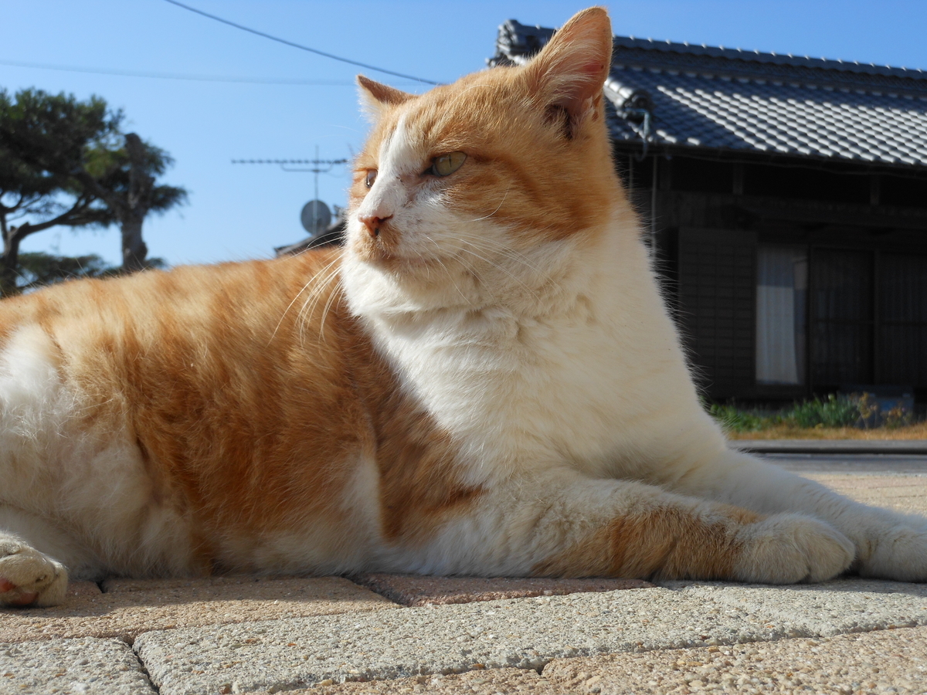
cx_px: 464
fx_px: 1205
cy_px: 348
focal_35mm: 45
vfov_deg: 32.2
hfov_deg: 42.1
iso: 80
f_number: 4.6
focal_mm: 8.1
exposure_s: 1/640
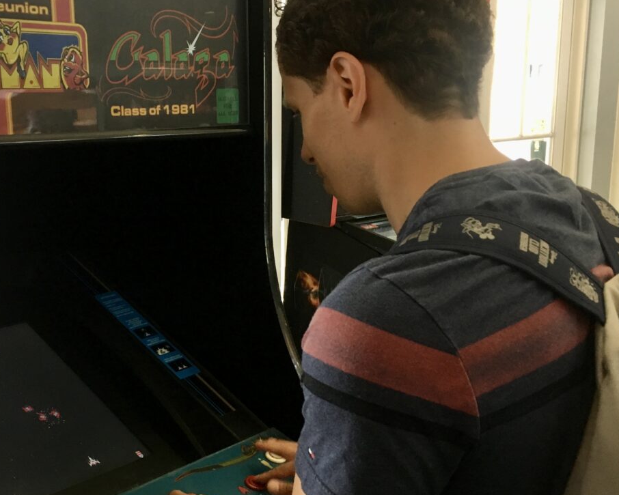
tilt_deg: -12.0
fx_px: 879
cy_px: 303
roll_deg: +0.4
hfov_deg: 38.3
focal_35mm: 48
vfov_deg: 31.3
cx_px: 197
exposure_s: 1/30
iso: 100
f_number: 2.2
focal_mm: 4.15
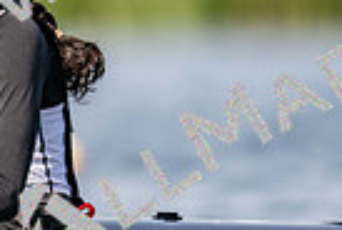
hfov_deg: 0.8
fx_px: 24125
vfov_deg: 0.5
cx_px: -195
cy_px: 64
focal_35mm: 2534
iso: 180
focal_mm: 600
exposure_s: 1/2500
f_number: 4
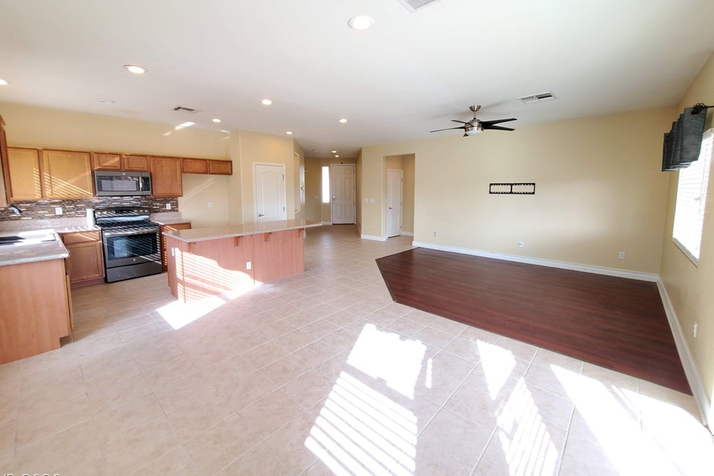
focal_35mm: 14
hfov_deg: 104.3
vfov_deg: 81.0
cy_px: 215
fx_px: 278
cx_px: 352
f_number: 2.2
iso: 125
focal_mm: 1.8
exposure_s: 1/59
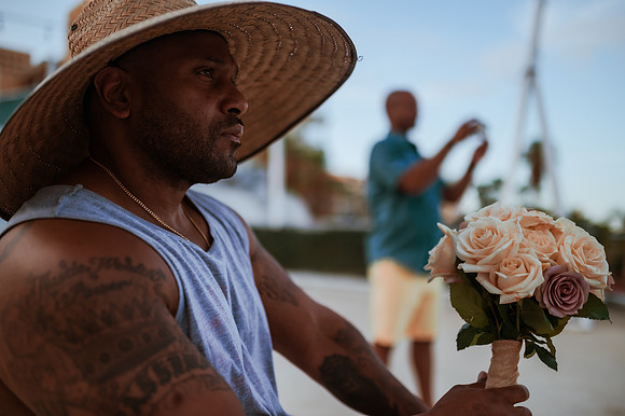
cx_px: 312
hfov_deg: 54.5
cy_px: 208
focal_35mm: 35
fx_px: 607
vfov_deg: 37.8
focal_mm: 35
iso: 250
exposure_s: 1/4000
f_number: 1.4
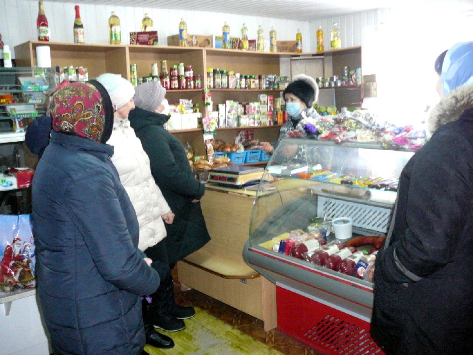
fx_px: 478
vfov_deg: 40.7
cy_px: 178
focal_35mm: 35
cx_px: 236
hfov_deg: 52.6
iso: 400
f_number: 2.8
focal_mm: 5.2
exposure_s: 1/30
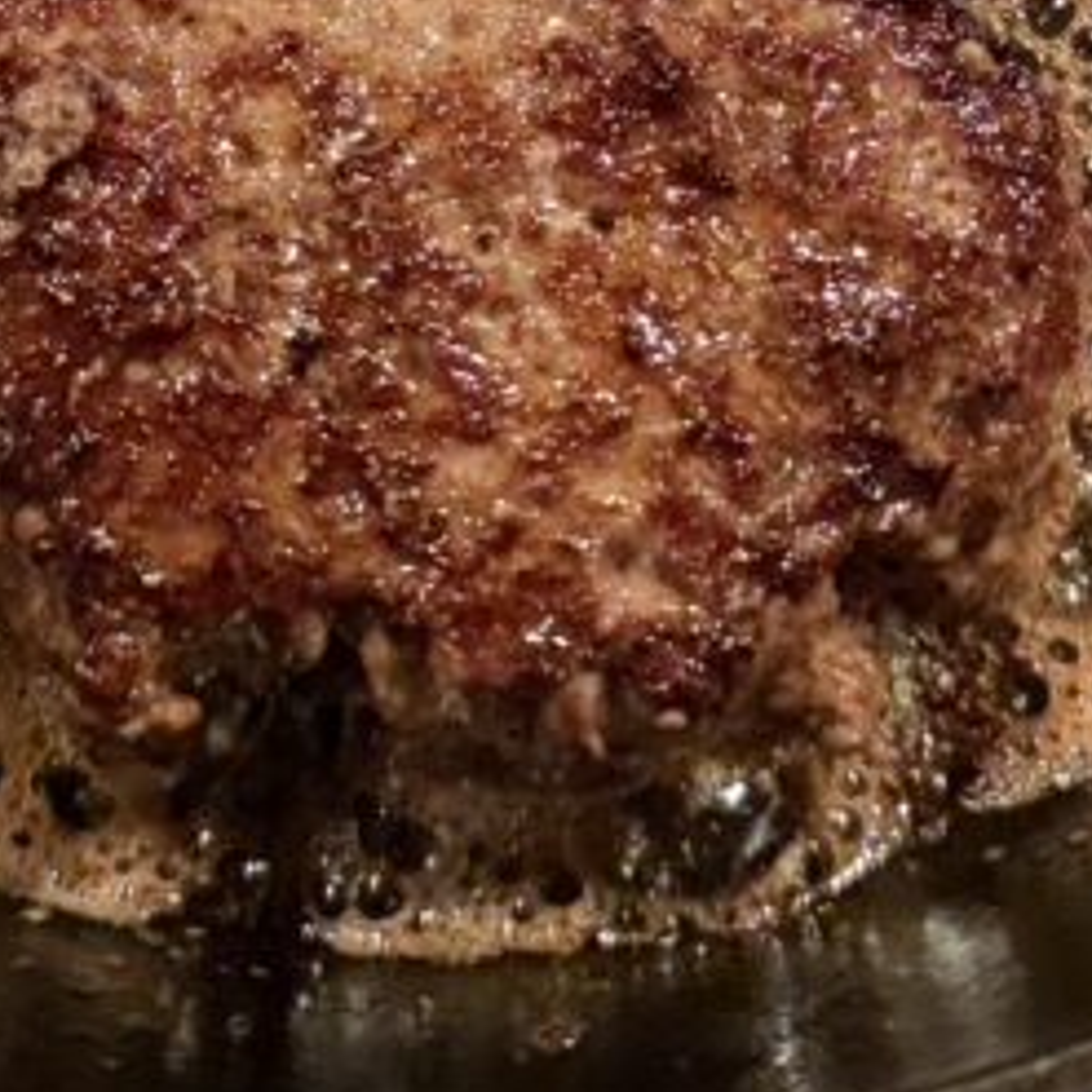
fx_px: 3141
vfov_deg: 18.0
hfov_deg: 19.7
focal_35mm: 88
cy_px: -438
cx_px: 469
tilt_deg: -60.4
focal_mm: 6.76
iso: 640
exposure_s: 1/33
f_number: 1.78
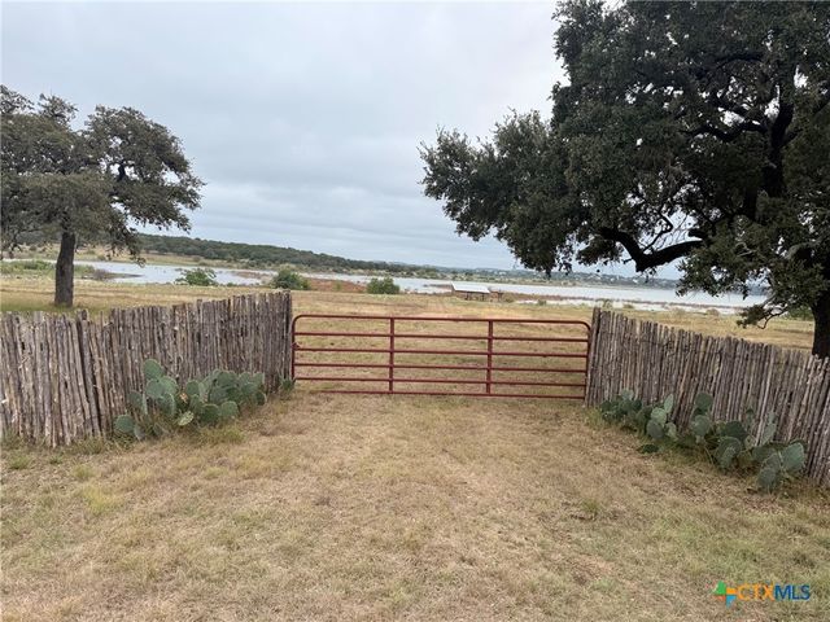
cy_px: 311
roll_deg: -4.7
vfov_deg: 56.8
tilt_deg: -2.1
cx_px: 415
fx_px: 575
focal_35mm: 24
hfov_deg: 71.6
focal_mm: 6.76
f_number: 1.78
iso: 80
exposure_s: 1/1901
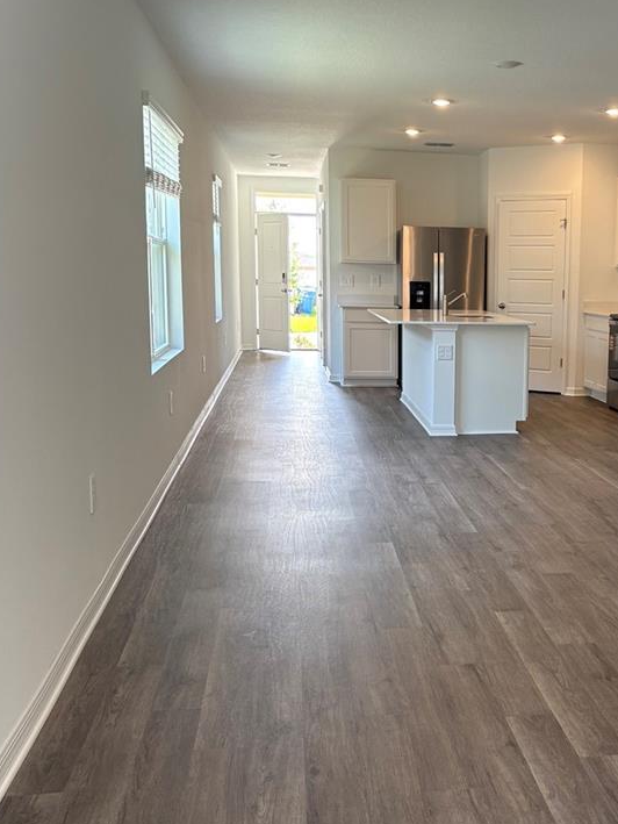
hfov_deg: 31.9
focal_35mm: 44
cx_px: 508
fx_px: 1047
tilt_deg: -8.9
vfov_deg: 42.9
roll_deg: -1.0
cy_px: 431
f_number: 1.6
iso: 100
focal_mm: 5.96
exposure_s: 1/122
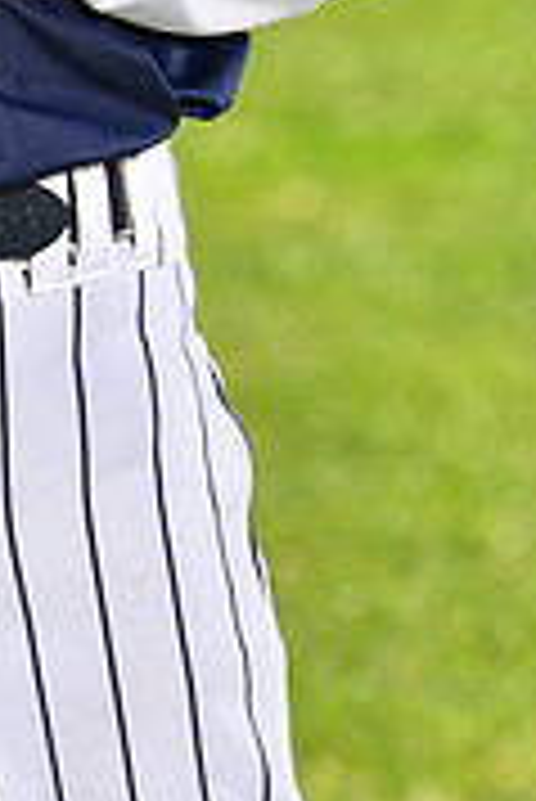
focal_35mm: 489
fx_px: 10899
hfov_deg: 2.8
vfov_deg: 4.2
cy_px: -405
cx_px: -218
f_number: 5.6
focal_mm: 150
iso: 100
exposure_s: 1/250
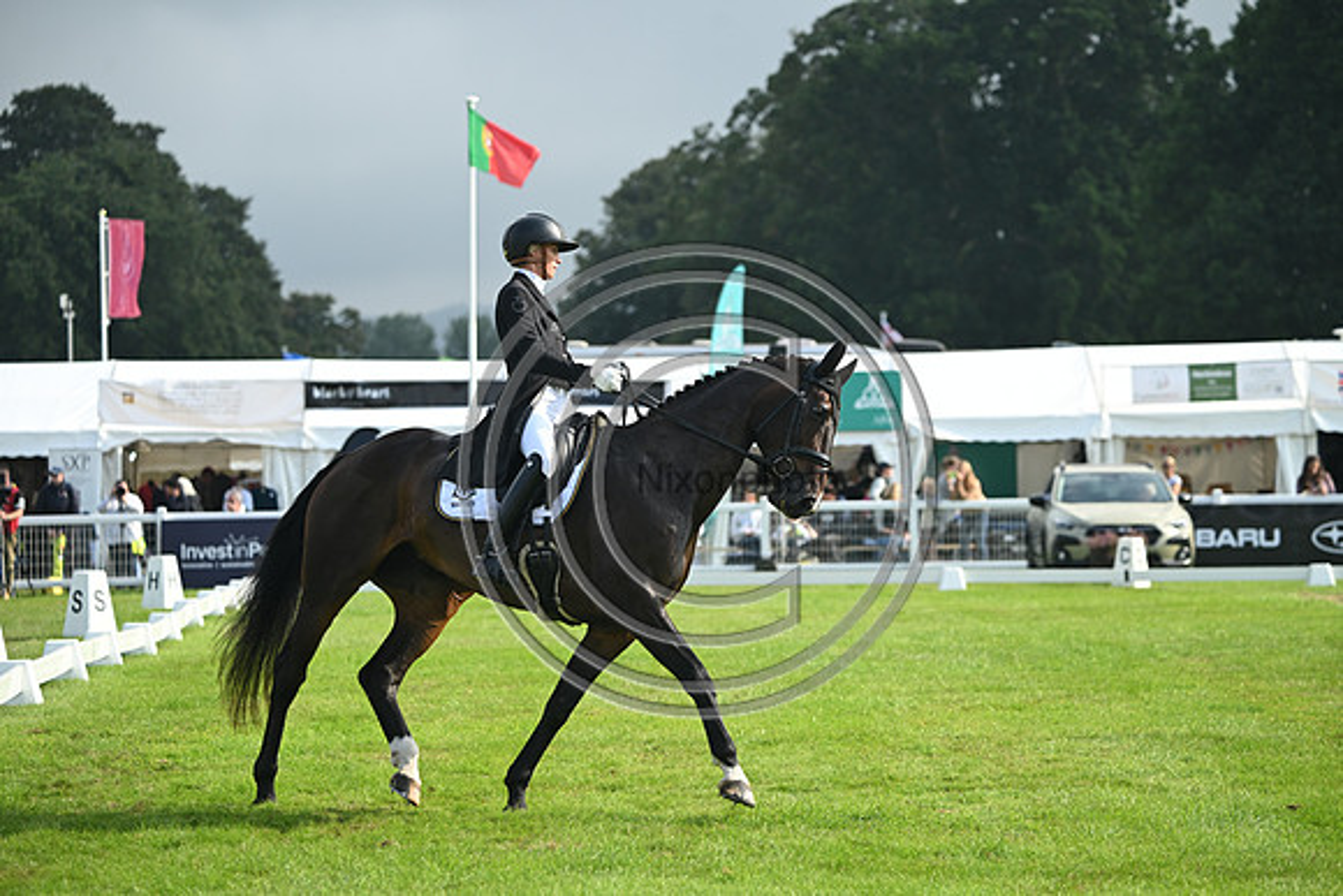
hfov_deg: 12.4
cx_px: 672
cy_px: 448
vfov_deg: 8.3
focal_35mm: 165
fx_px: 6157
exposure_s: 1/1250
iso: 400
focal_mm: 165
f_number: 4.8
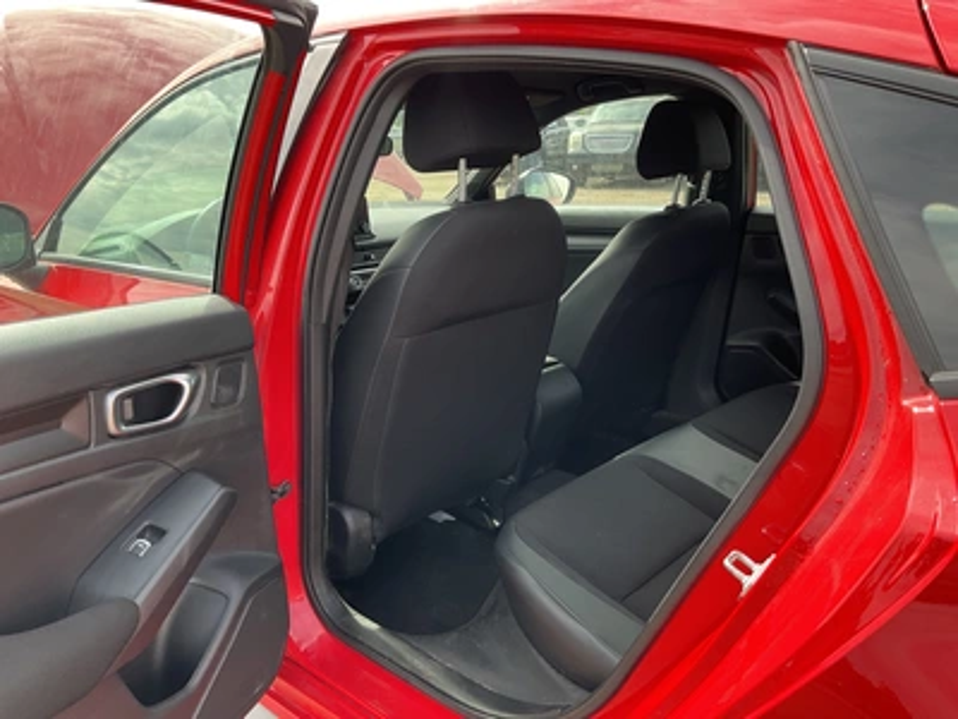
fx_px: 803
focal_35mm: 29
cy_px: 360
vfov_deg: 48.2
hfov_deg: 61.7
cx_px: 479
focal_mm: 3
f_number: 1.8
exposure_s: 1/192
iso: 25
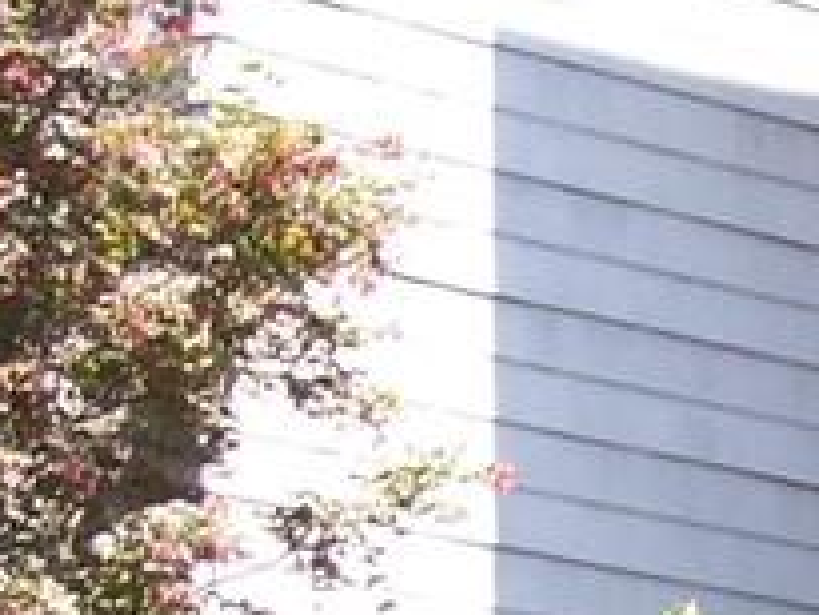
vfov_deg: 4.5
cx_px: 1554
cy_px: 1198
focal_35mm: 330
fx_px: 7812
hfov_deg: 5.9
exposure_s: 1/125
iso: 80
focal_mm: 10.8
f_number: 3.6
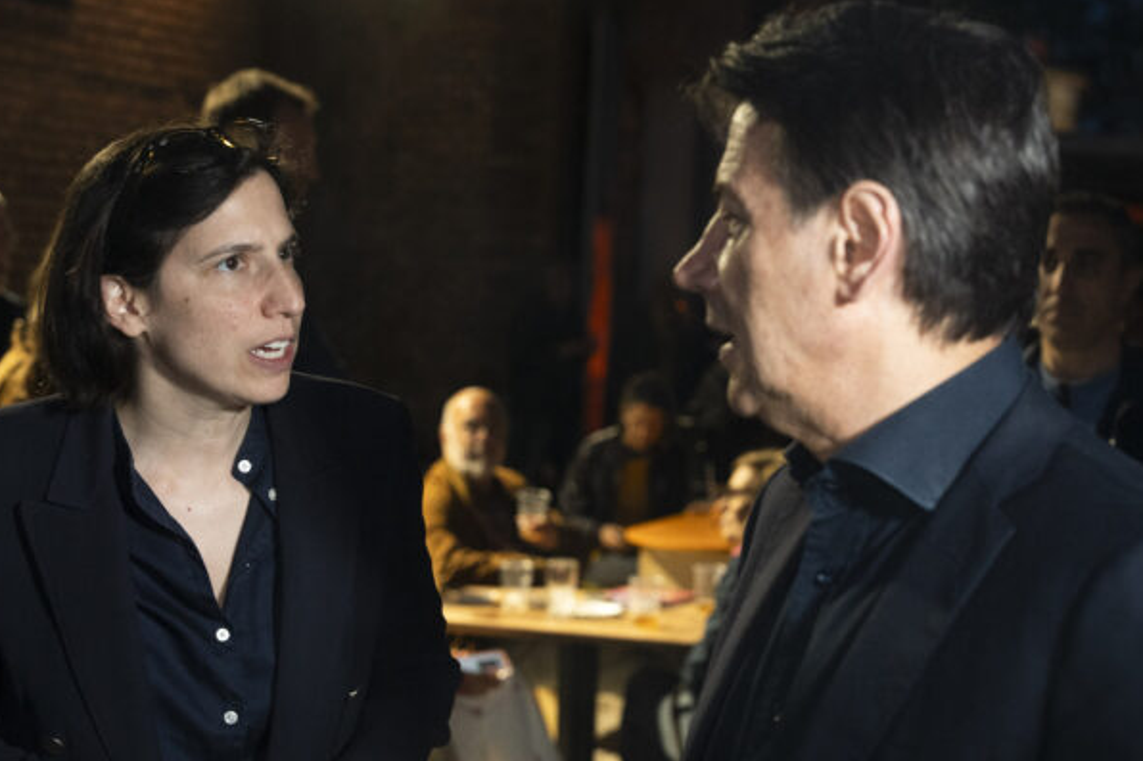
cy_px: 439
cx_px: 541
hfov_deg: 30.1
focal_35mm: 67
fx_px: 2127
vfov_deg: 20.3
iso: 6400
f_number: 4
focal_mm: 52
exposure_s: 1/250
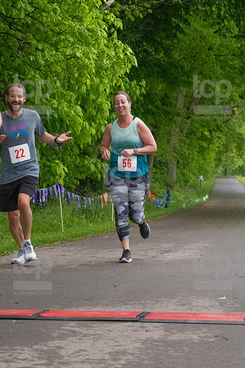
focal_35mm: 105
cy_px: 184
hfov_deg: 13.0
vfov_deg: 19.5
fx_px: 1074
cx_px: 122
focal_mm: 70
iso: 6400
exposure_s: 1/1250
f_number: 5.6
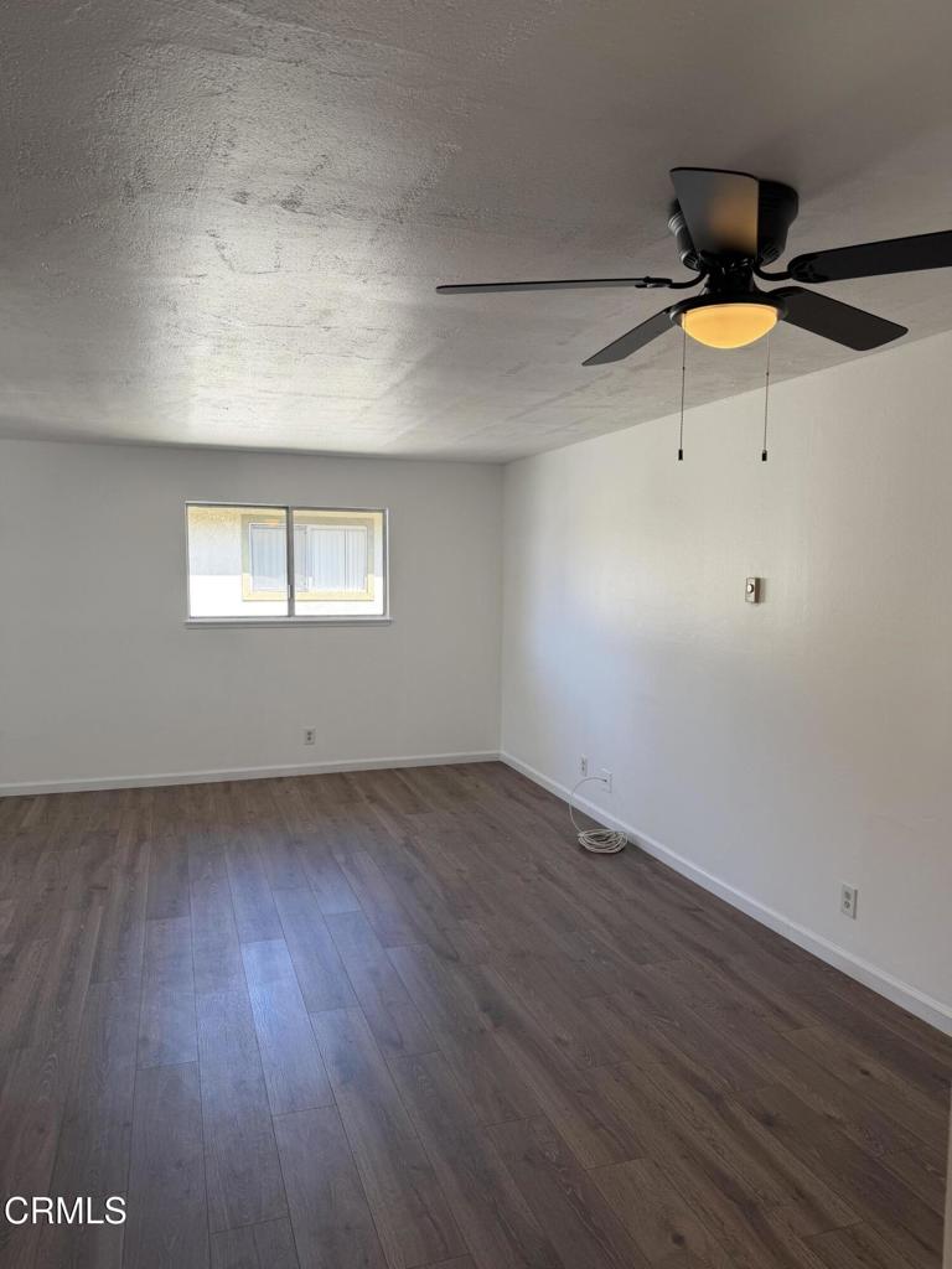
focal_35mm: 24
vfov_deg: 71.6
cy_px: 634
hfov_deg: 56.8
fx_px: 880
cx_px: 476
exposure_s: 1/267
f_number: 1.78
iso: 80
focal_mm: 6.76
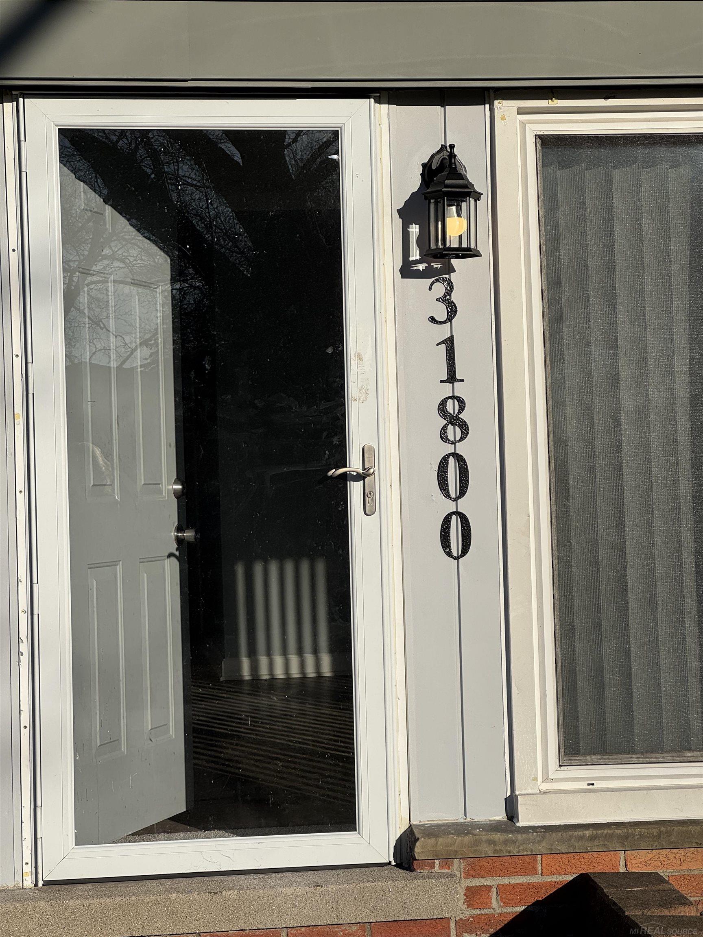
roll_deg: +3.0
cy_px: 468
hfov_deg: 19.1
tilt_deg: -0.6
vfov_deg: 25.3
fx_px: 2085
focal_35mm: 77
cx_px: 352
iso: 25
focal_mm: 9
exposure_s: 1/1672
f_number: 2.8
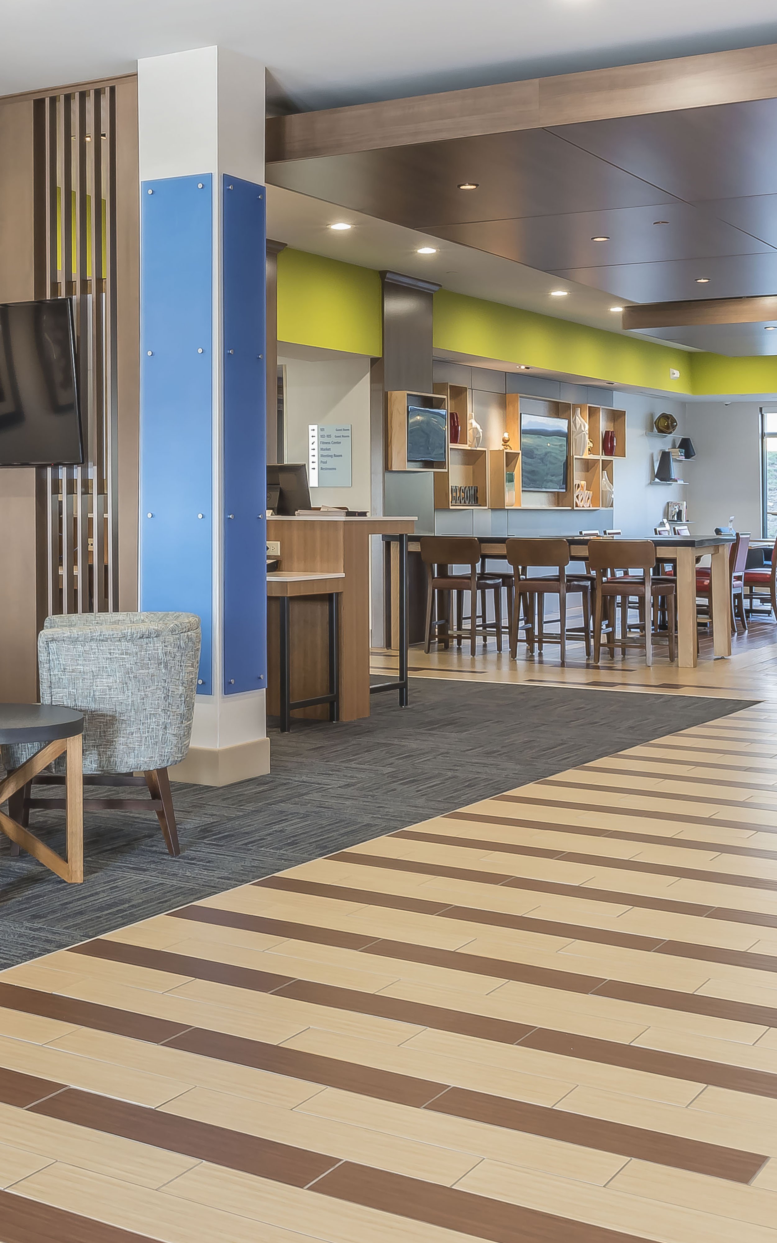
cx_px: 204
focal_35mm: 45
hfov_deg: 28.2
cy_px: 512
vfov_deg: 44.2
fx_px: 1525
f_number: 13
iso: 400
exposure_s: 1/3
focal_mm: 24
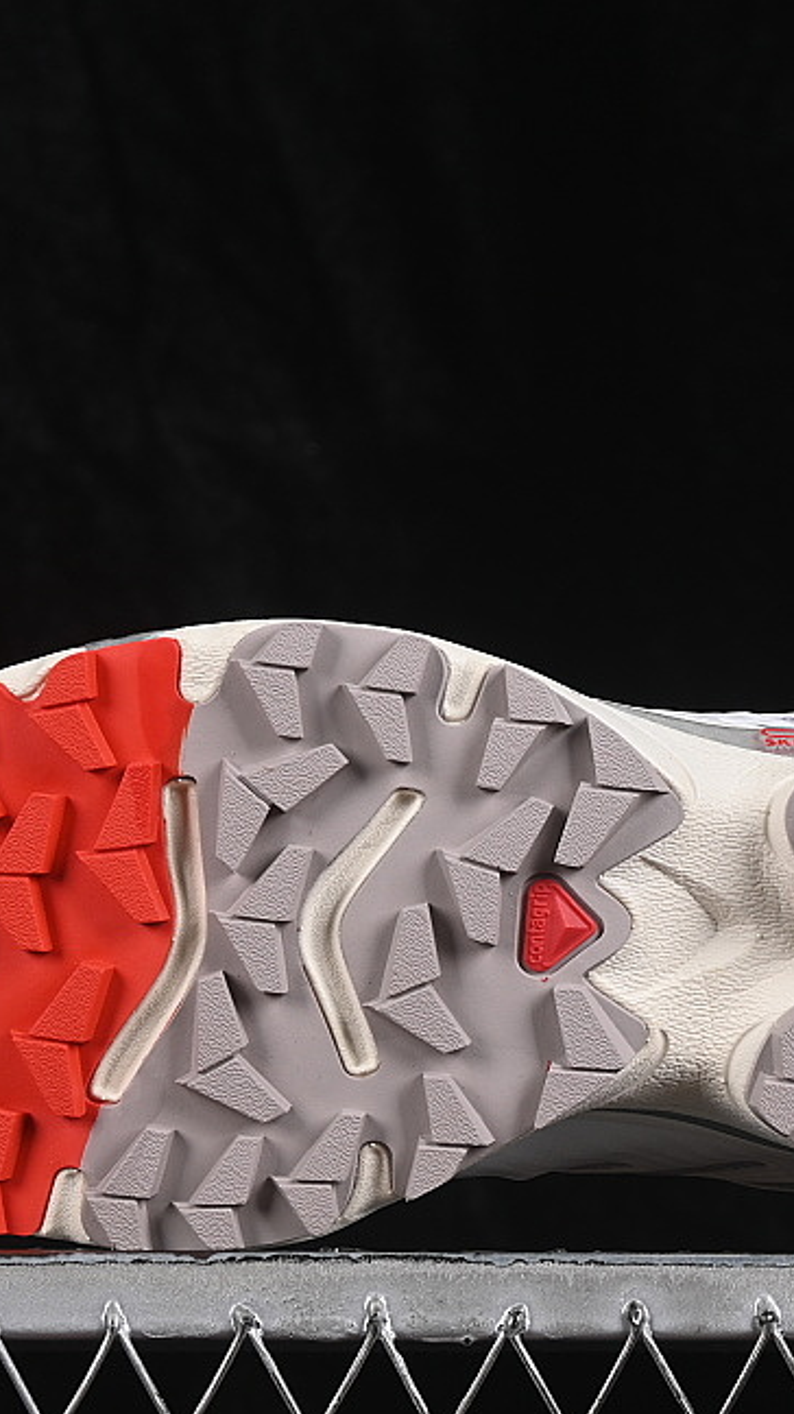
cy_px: 764
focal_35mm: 131
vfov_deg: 16.4
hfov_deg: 9.2
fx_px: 4908
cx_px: 561
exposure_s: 1/80
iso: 160
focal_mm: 50
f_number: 8
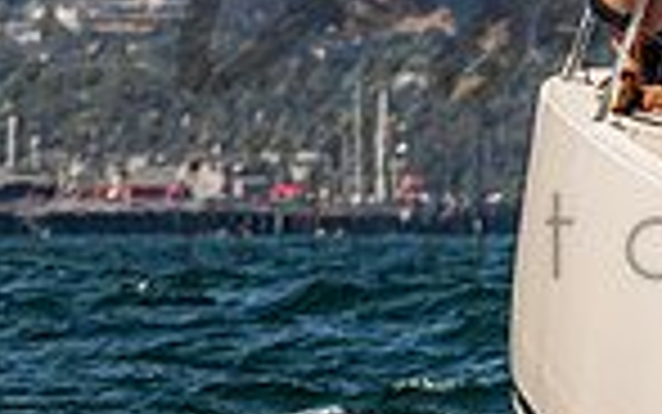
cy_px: -329
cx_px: 897
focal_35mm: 1323
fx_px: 23878
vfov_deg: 1.0
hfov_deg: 1.6
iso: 500
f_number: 8
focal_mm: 240
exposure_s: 1/2500
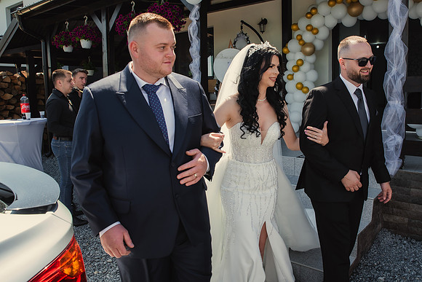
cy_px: 127
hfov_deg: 66.3
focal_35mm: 27
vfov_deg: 47.3
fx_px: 321
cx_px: 241
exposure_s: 1/160
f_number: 6.3
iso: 200
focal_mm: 24
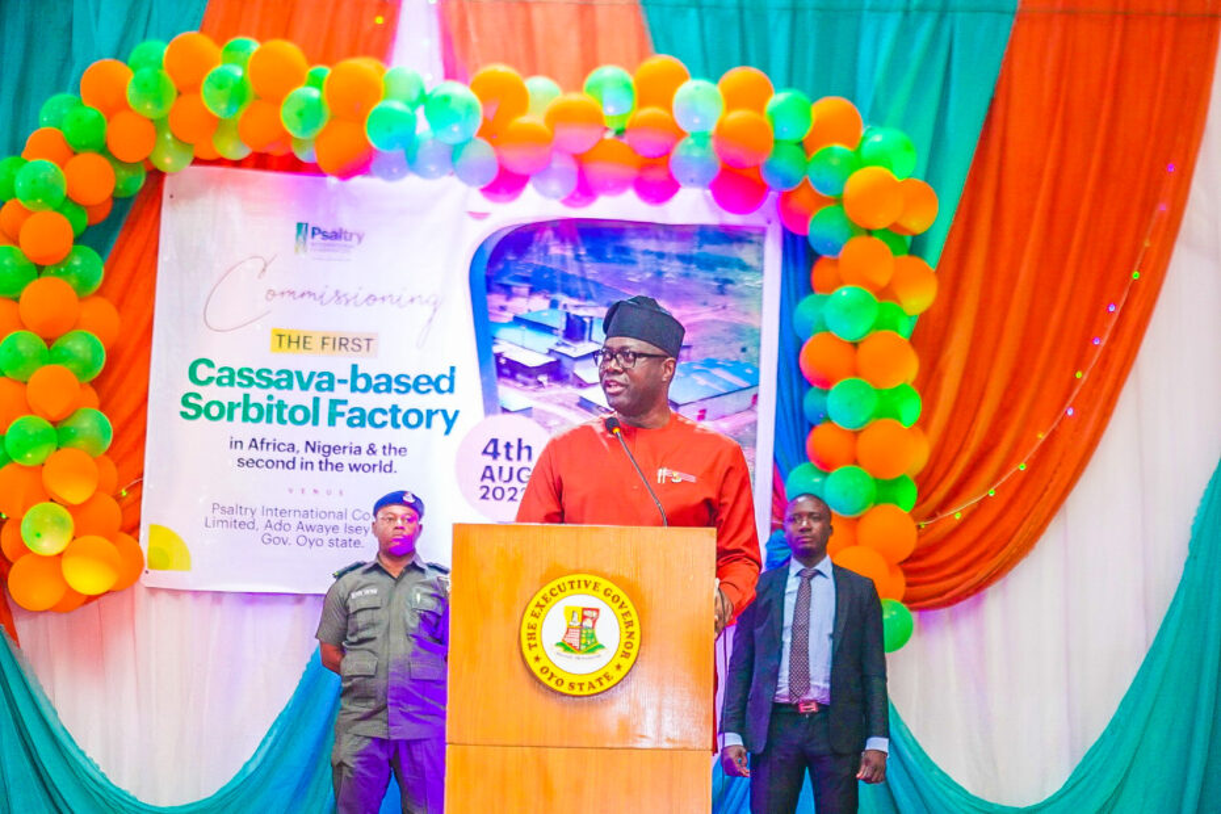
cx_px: 610
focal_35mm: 72
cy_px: 407
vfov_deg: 18.9
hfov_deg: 28.1
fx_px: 2442
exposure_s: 1/125
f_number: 2.8
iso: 4000
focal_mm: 72
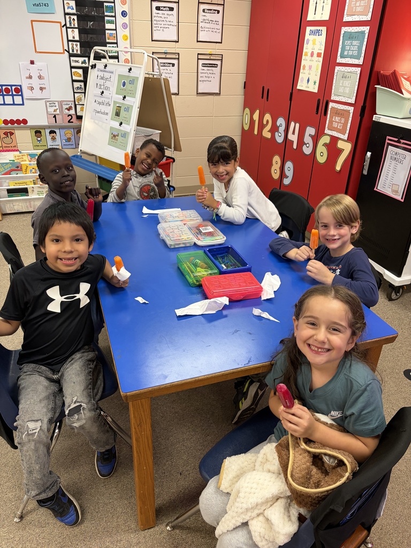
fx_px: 412
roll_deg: -2.6
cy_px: 274
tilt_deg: -28.8
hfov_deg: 53.1
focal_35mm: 26
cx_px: 206
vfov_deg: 67.3
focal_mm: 5.96
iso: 200
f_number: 1.6
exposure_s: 1/60
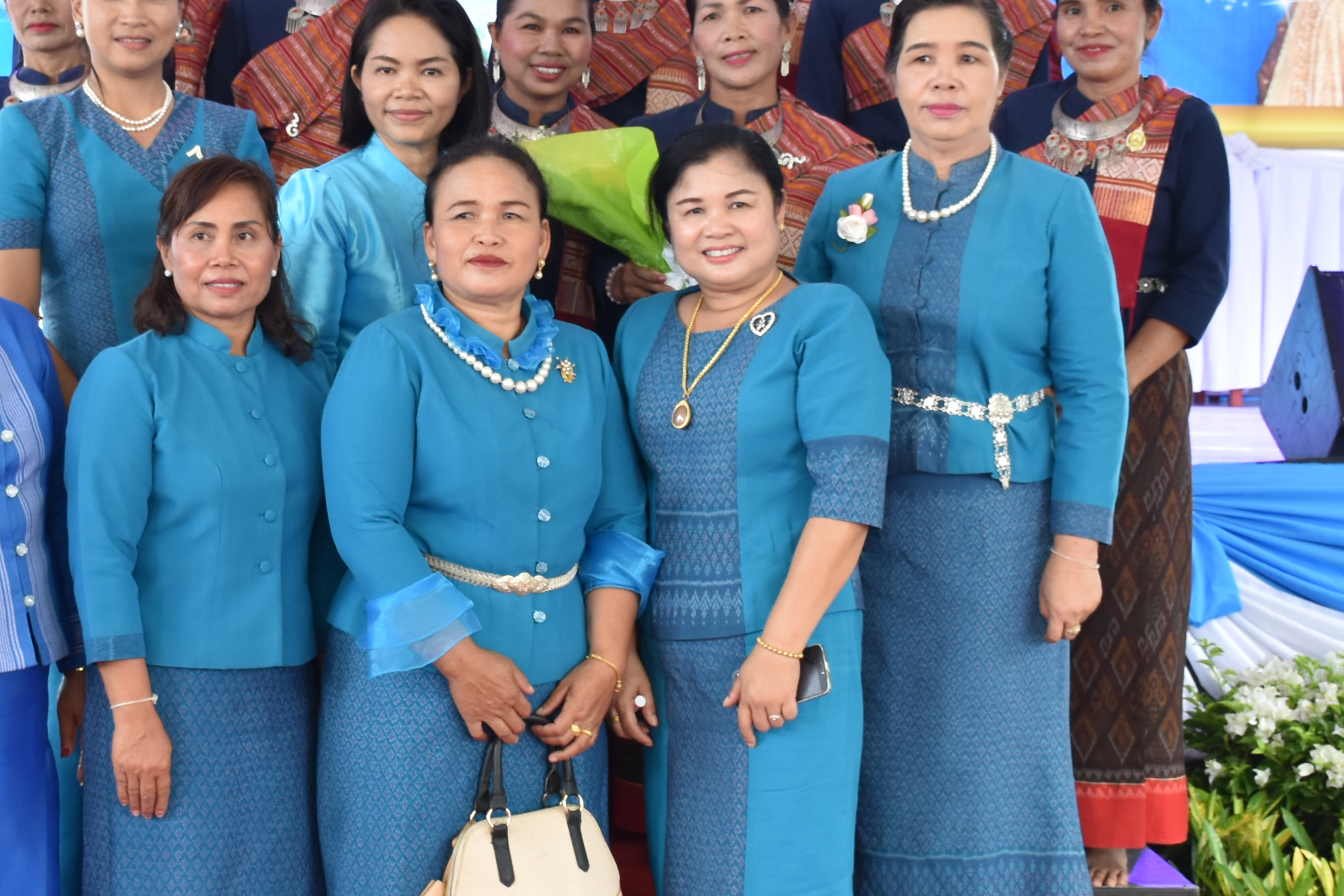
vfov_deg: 16.1
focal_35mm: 85
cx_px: 450
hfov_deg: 23.8
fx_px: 3173
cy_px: 356
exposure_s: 1/100
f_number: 5
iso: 400
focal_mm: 26
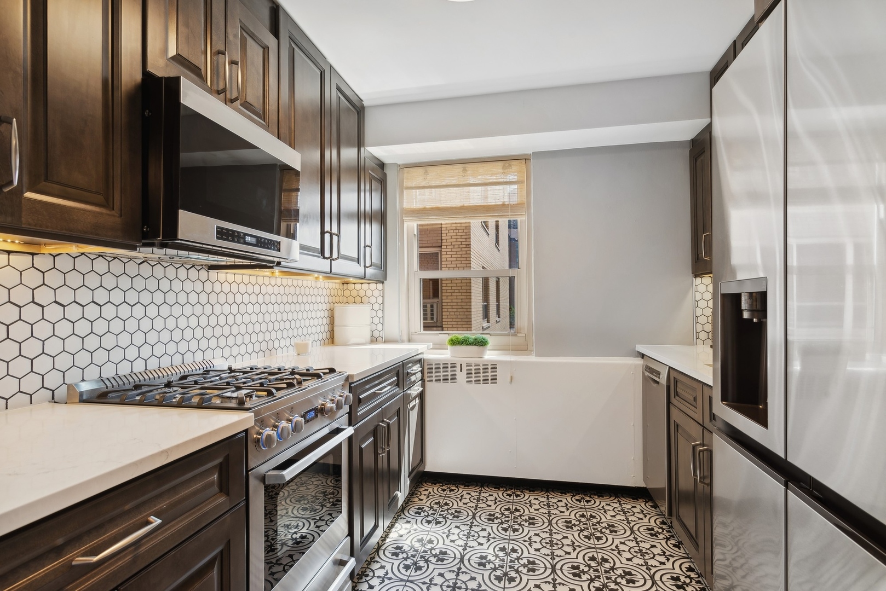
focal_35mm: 17
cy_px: 296
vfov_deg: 70.5
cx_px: 443
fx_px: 419
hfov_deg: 93.3
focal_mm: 17
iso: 200
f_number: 8
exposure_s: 1/8
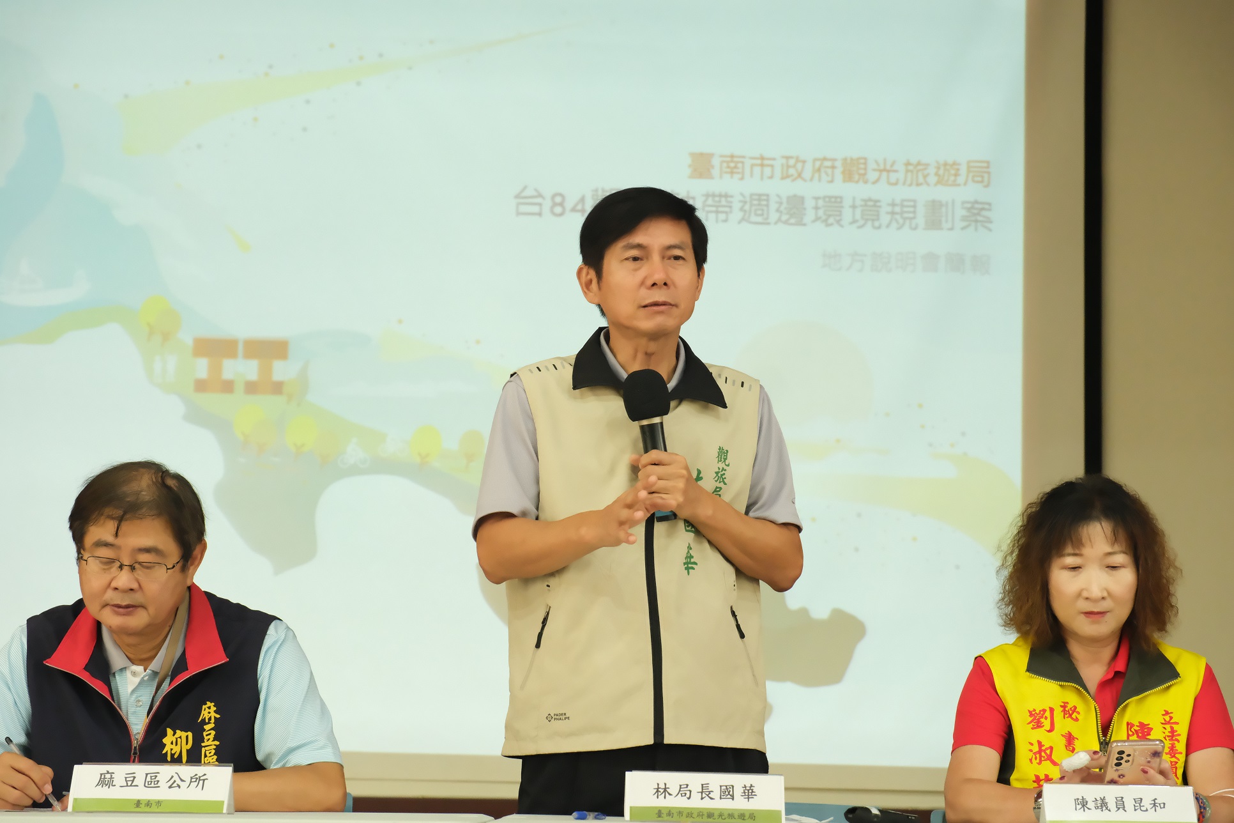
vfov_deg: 18.2
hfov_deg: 27.0
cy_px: 412
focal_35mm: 75
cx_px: 617
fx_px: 2571
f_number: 5.6
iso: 6400
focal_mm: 50
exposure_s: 1/250
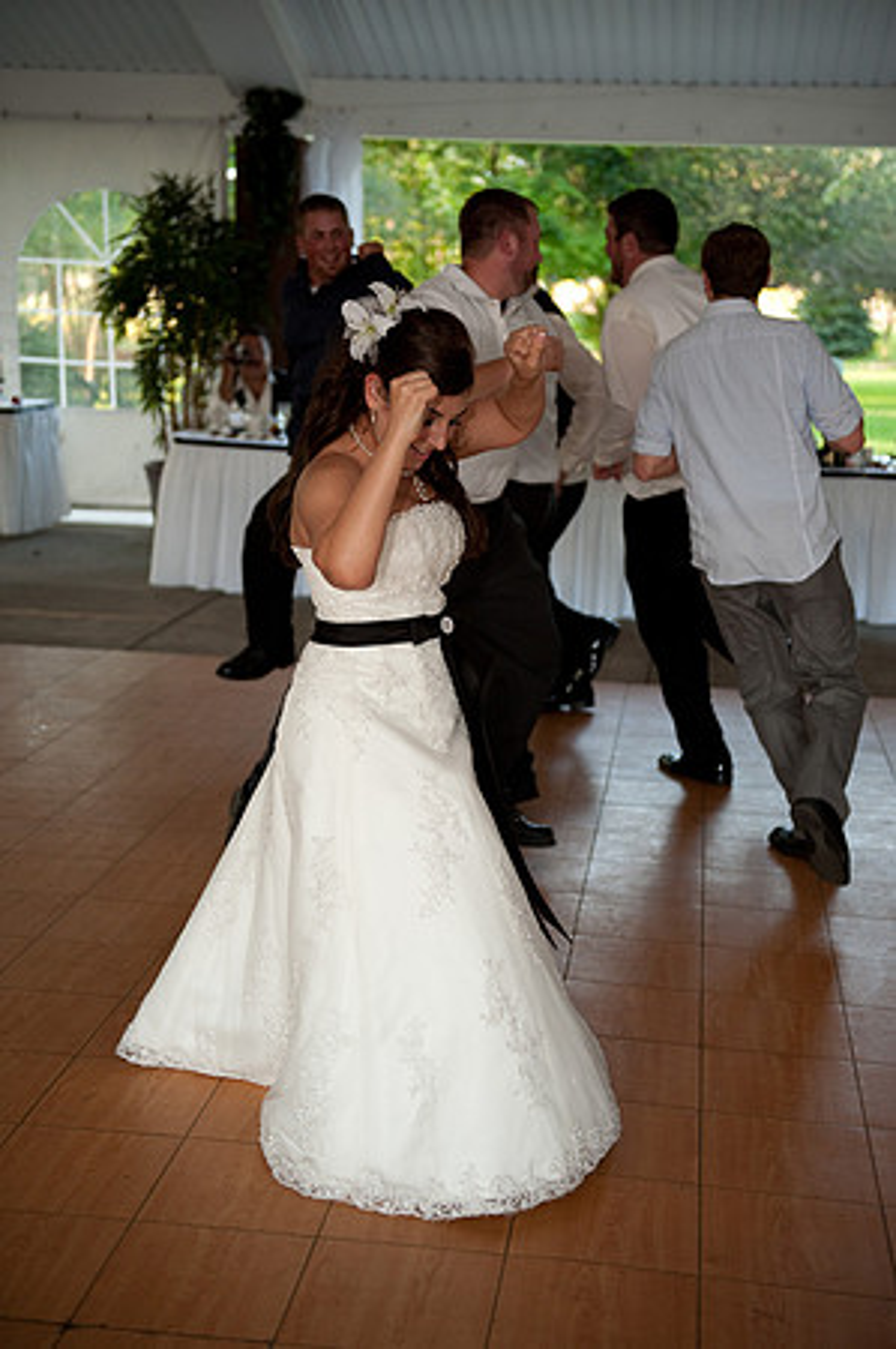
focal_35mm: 50
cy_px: 674
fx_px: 1871
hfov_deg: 26.9
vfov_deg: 39.6
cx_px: 448
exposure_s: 1/400
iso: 1250
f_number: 2.8
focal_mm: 50
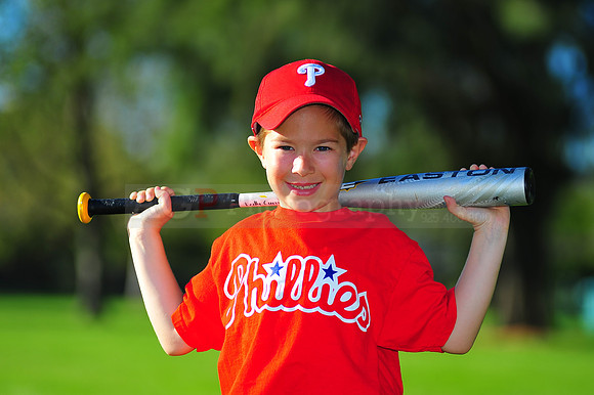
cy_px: 198
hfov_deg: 11.4
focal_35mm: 180
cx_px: 297
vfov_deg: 7.6
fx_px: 2968
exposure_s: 1/1250
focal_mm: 180
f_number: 4
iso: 200
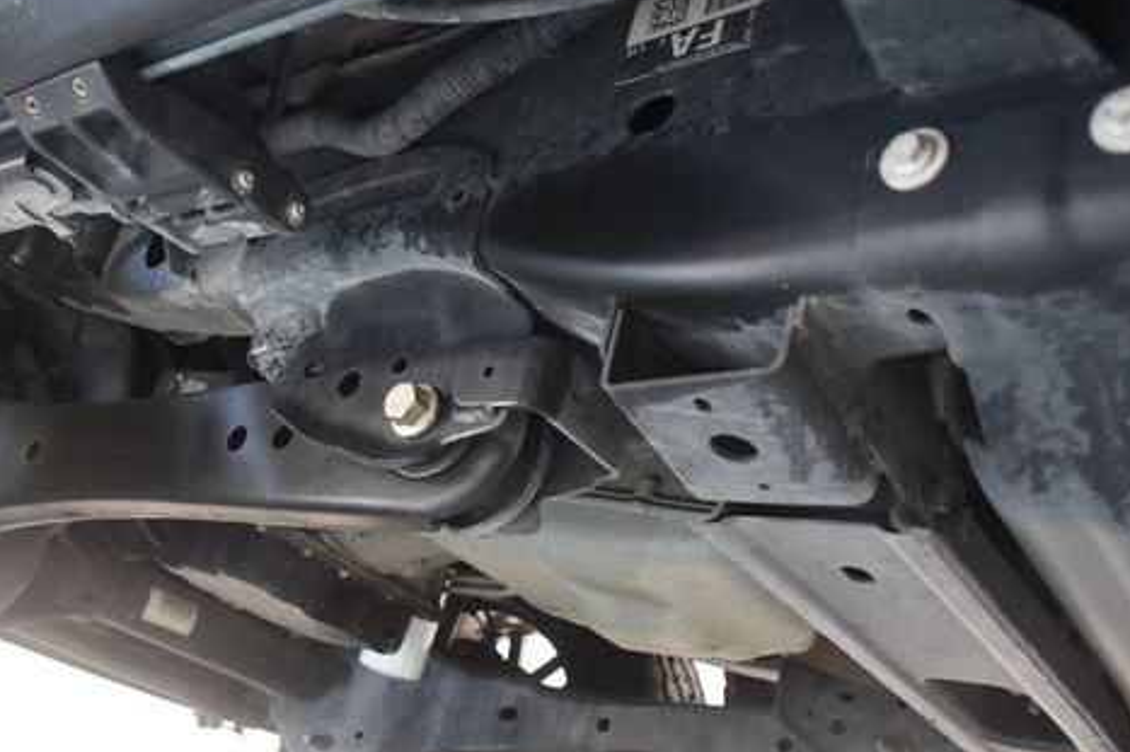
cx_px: 382
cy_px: 399
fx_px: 1161
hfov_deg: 51.0
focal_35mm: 37
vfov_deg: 35.9
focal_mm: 18
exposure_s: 1/60
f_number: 3.5
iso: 6400
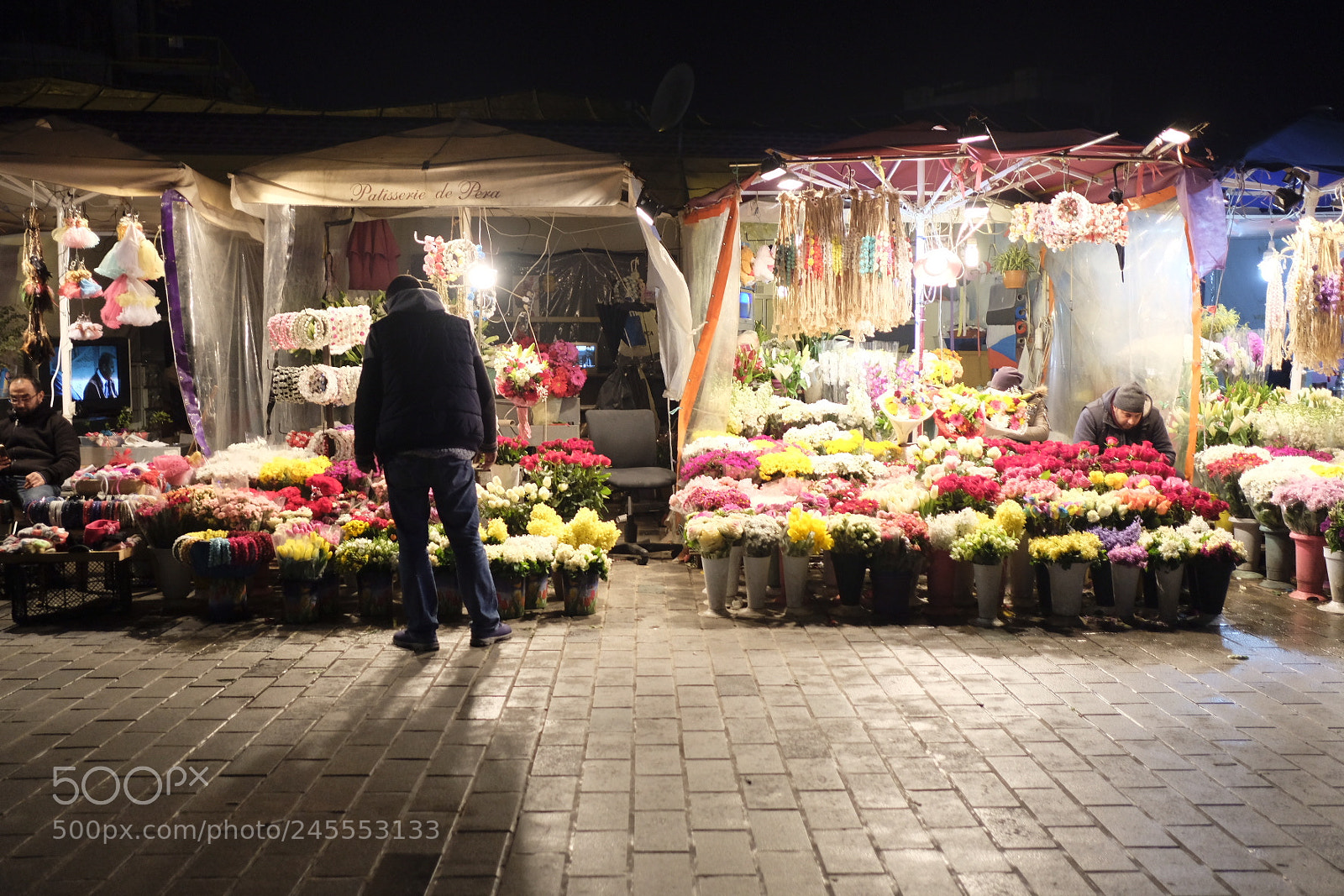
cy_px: 448
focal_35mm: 35
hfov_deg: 54.4
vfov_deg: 37.9
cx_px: 672
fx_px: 1307
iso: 1000
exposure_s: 1/125
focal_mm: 23
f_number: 2
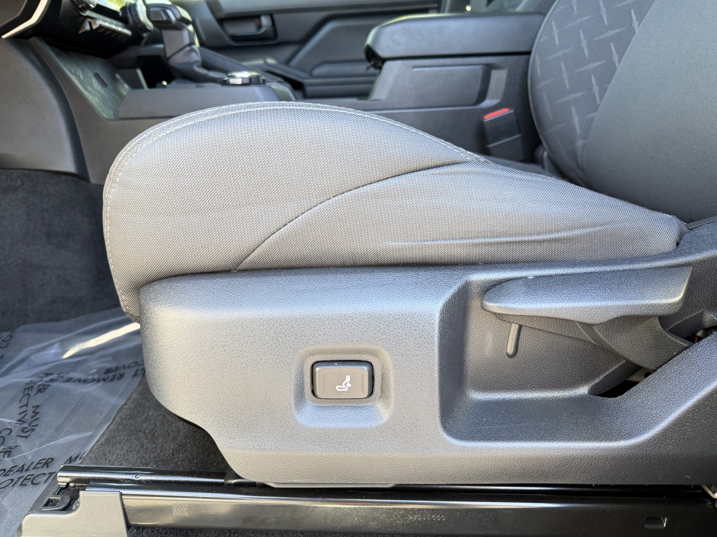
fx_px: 497
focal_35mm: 24
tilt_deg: -18.7
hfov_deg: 71.6
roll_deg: +0.5
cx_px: 358
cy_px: 268
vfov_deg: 56.8
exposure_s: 1/114
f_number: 1.78
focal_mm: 6.76
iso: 200
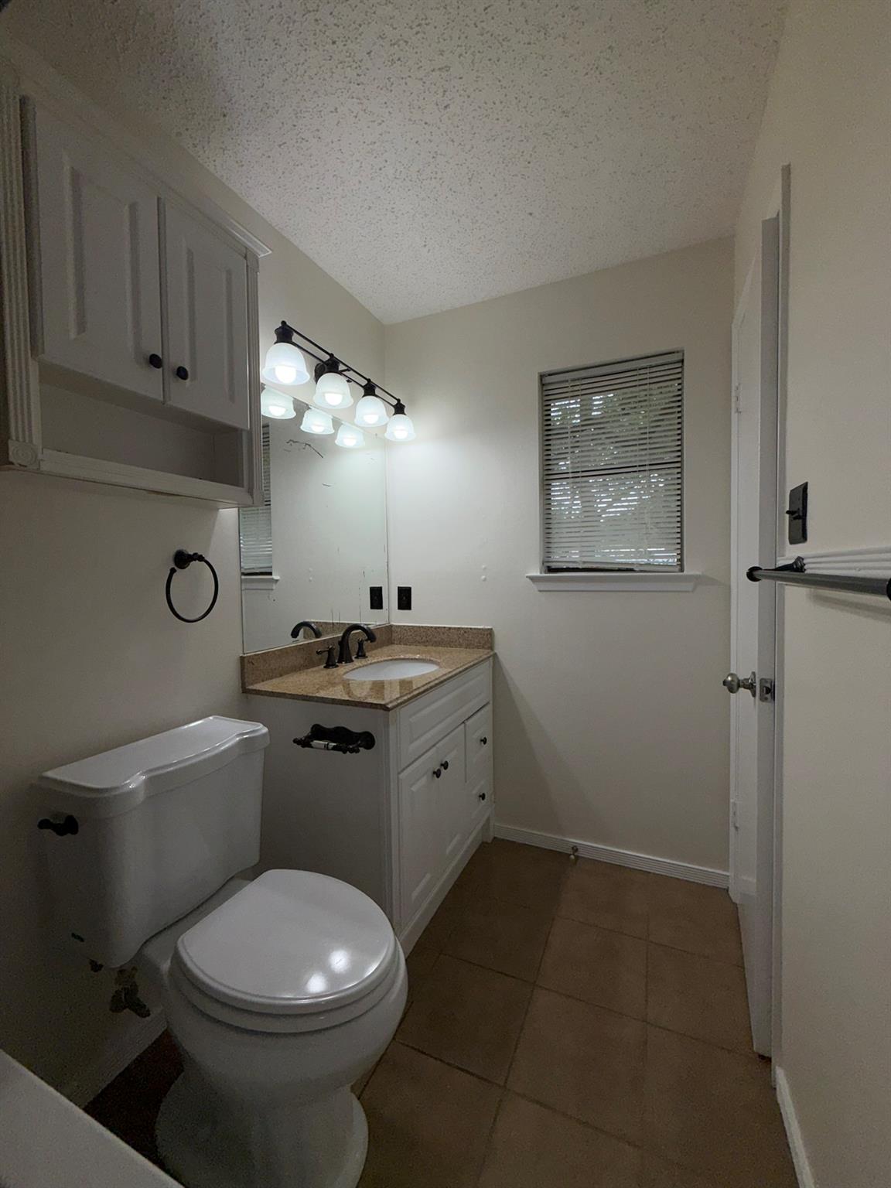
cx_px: 446
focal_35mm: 14
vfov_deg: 102.1
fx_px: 480
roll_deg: +0.8
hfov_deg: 85.7
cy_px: 594
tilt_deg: -1.9
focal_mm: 2.22
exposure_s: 1/227
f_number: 2.2
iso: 16
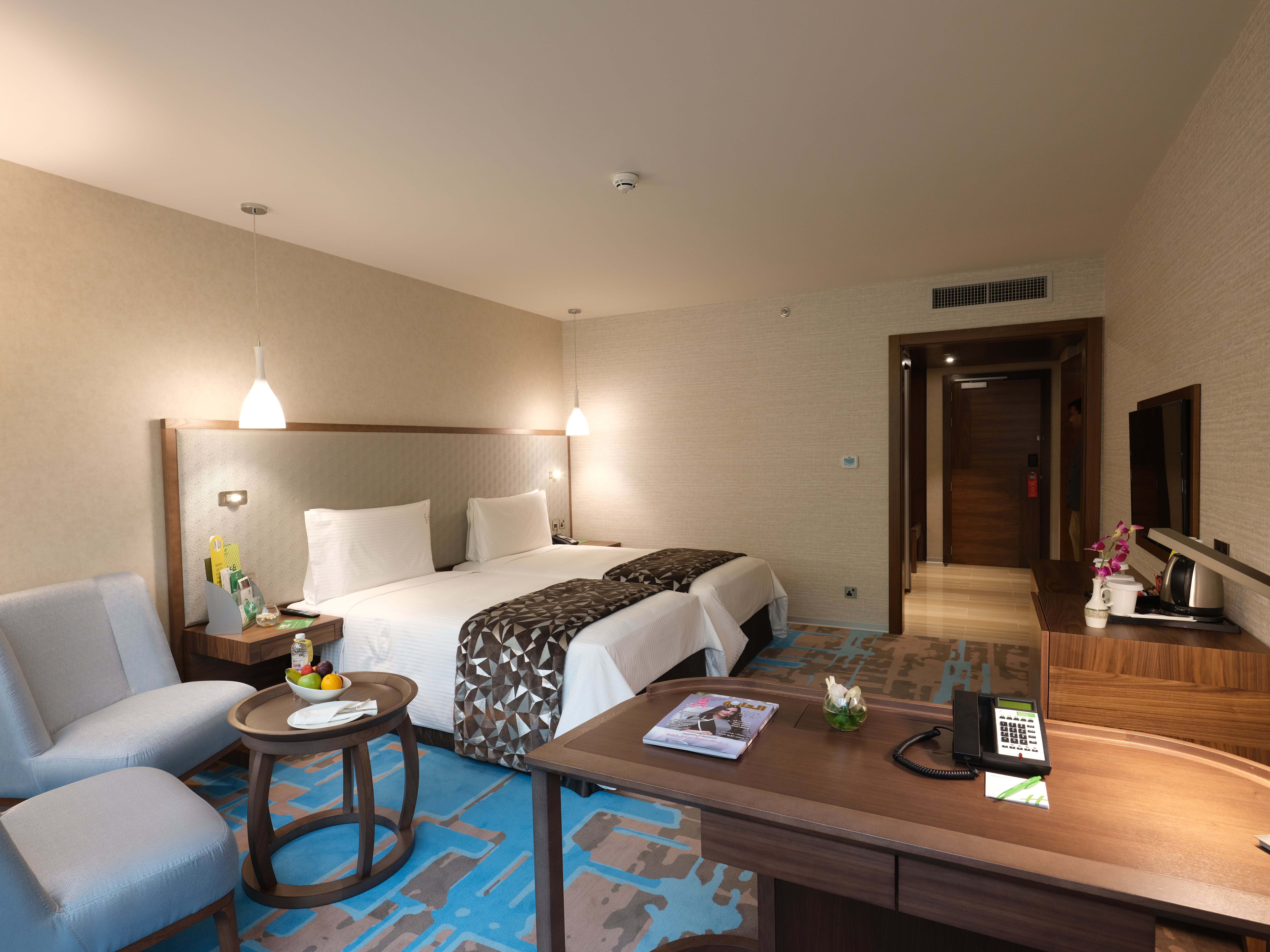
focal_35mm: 18
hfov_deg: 87.8
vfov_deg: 71.6
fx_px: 660
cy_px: 476
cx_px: 635
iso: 800
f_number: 8
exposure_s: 1/8
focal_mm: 23
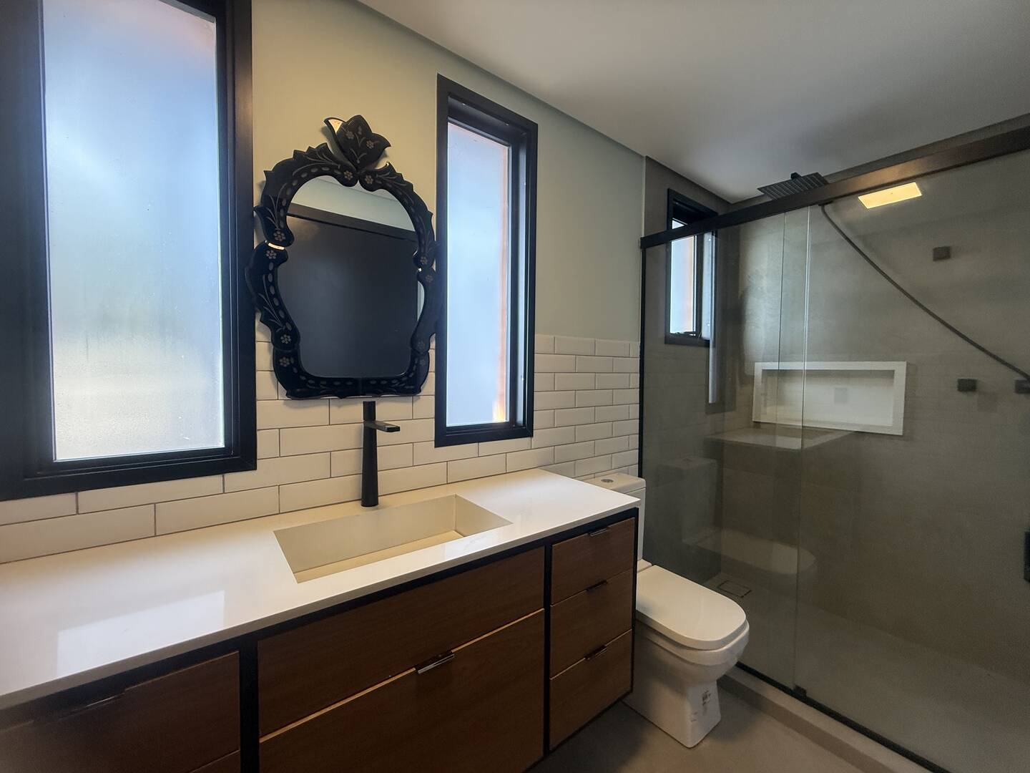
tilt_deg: -1.6
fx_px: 417
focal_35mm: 14
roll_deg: -0.2
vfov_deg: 85.7
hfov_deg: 102.1
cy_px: 386
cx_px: 515
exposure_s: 1/120
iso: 200
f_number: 2.2
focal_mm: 2.22
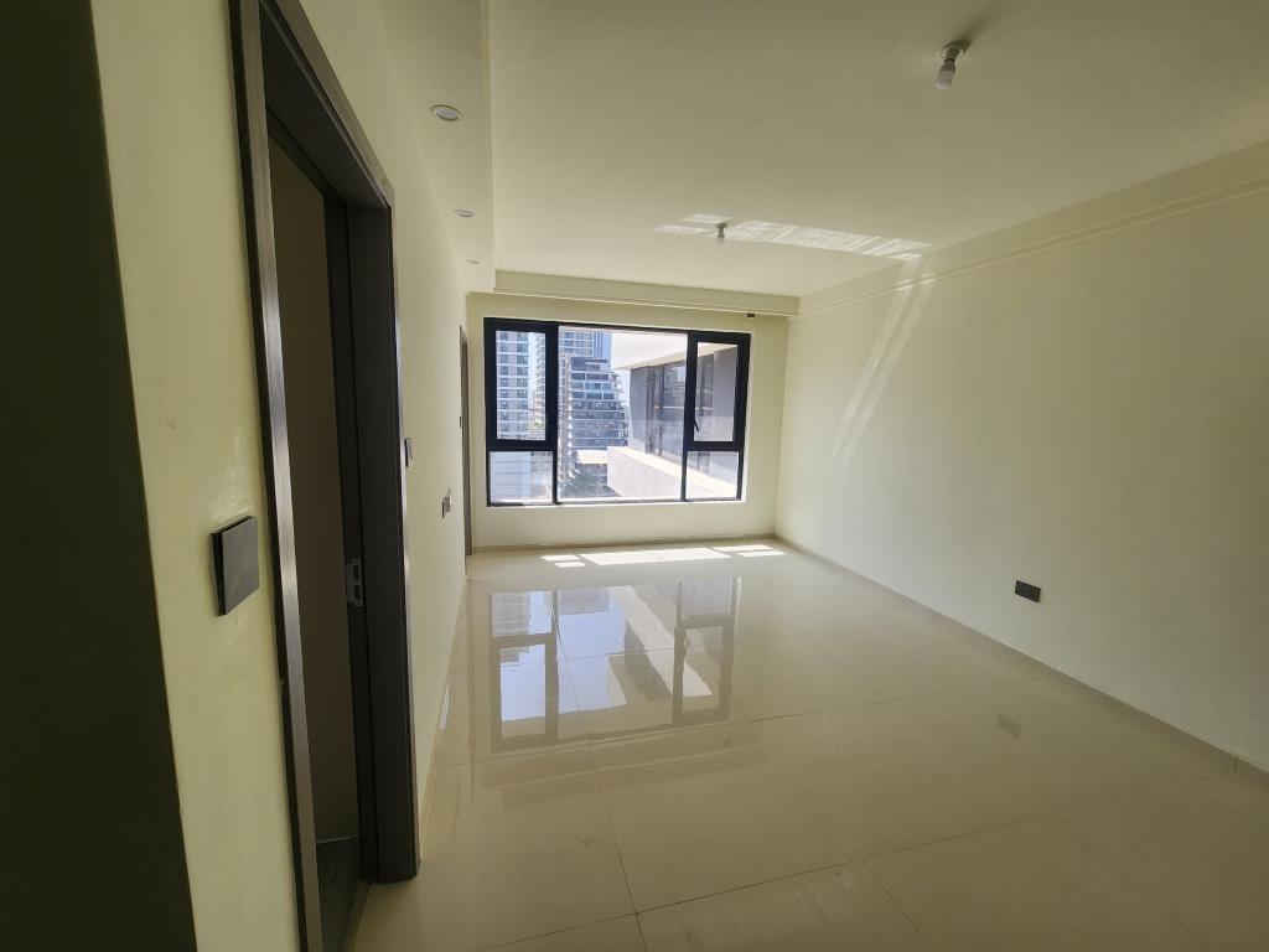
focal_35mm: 13
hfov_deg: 106.2
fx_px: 477
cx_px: 634
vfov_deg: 89.9
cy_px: 476
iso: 50
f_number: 2.2
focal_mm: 2.2
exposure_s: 1/199
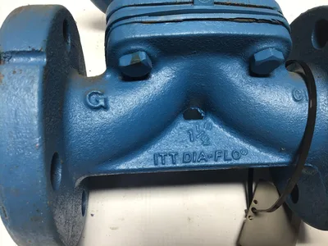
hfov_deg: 58.4
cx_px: 164
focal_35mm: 31
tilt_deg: -62.1
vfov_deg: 45.4
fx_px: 294
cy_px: 123
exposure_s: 1/60
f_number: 2.4
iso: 25
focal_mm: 3.3
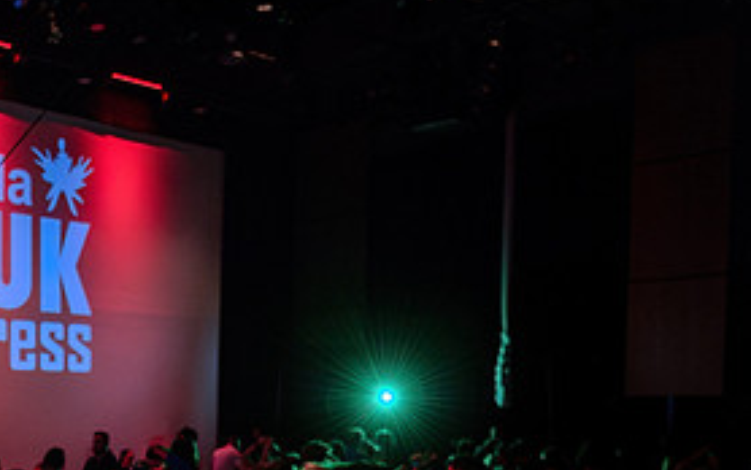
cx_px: 14
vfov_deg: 24.3
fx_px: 1044
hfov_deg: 36.0
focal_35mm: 51
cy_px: 461
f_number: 2.8
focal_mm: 24
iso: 800
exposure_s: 1/125
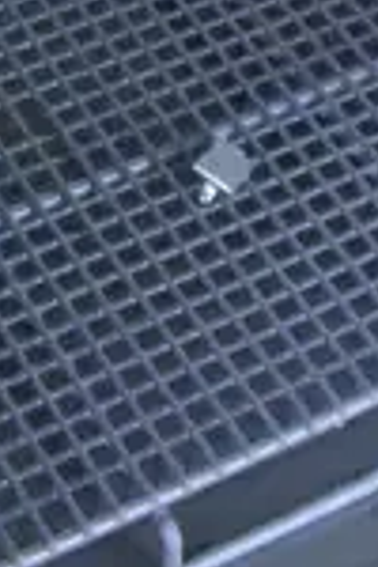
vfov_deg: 9.8
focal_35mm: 165
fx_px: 2599
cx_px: 344
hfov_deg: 8.3
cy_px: -1072
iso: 6400
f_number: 6.3
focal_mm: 18
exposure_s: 1/160
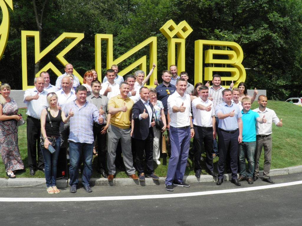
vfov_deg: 40.7
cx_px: 151
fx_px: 305
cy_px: 113
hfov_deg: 52.6
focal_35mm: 35
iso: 50
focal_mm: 6.3
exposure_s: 1/400
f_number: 5.5
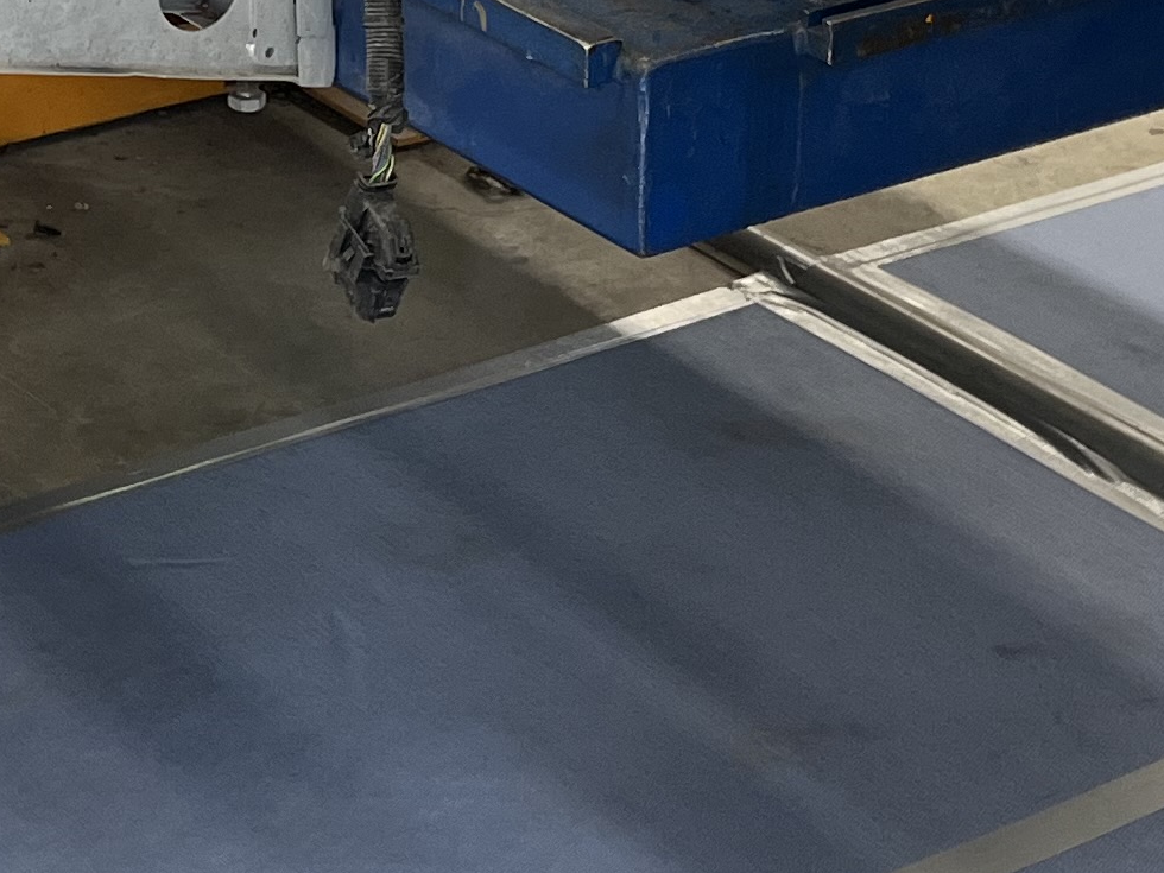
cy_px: -549
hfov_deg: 18.2
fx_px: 3598
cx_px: 236
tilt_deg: -10.4
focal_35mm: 107
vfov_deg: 12.9
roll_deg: +0.2
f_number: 1.5
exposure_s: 1/60
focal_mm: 5.7
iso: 160
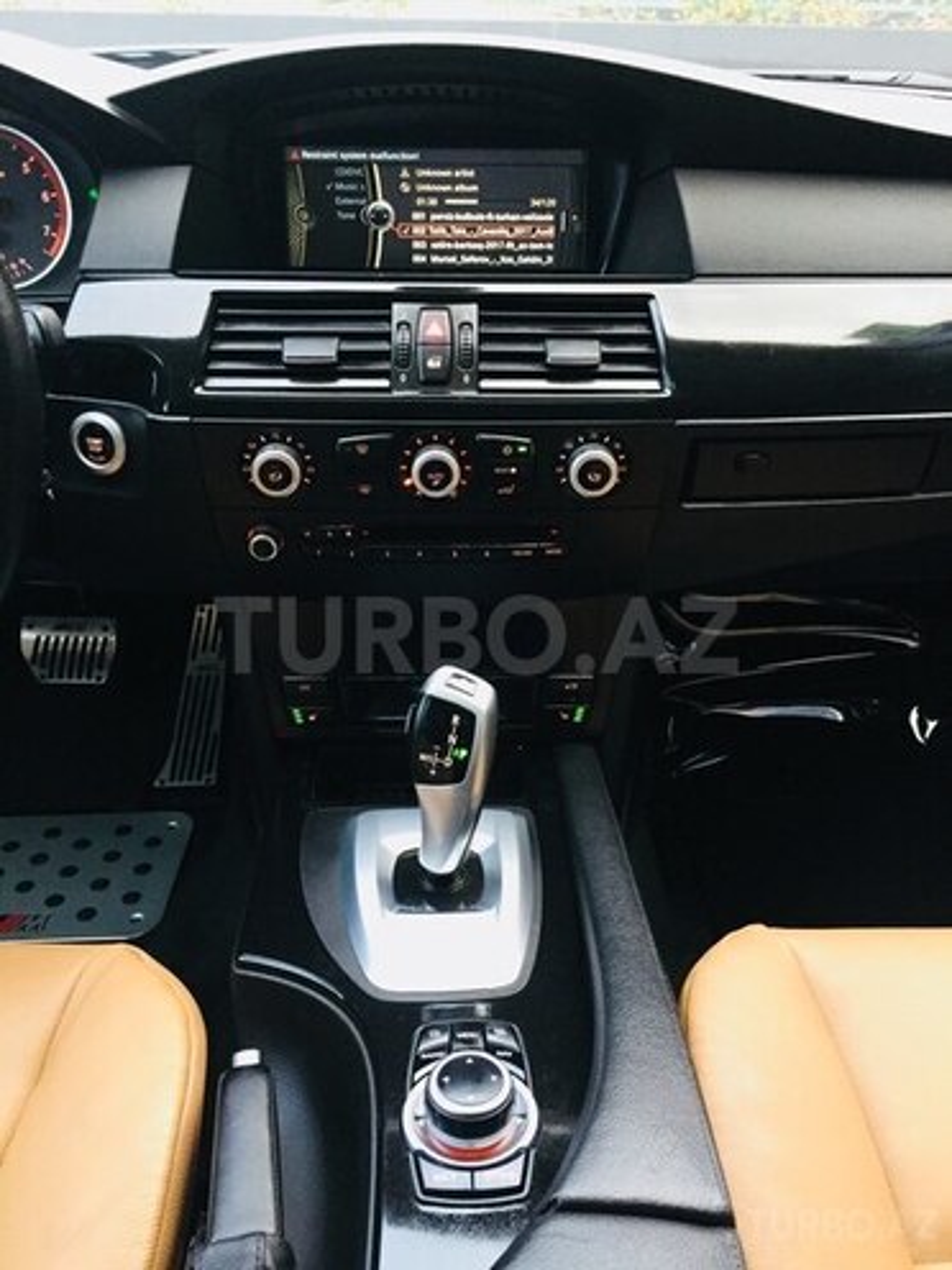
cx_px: 476
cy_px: 635
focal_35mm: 29
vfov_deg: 61.7
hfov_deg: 48.2
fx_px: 1063
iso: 250
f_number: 2.2
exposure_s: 1/20
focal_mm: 4.15
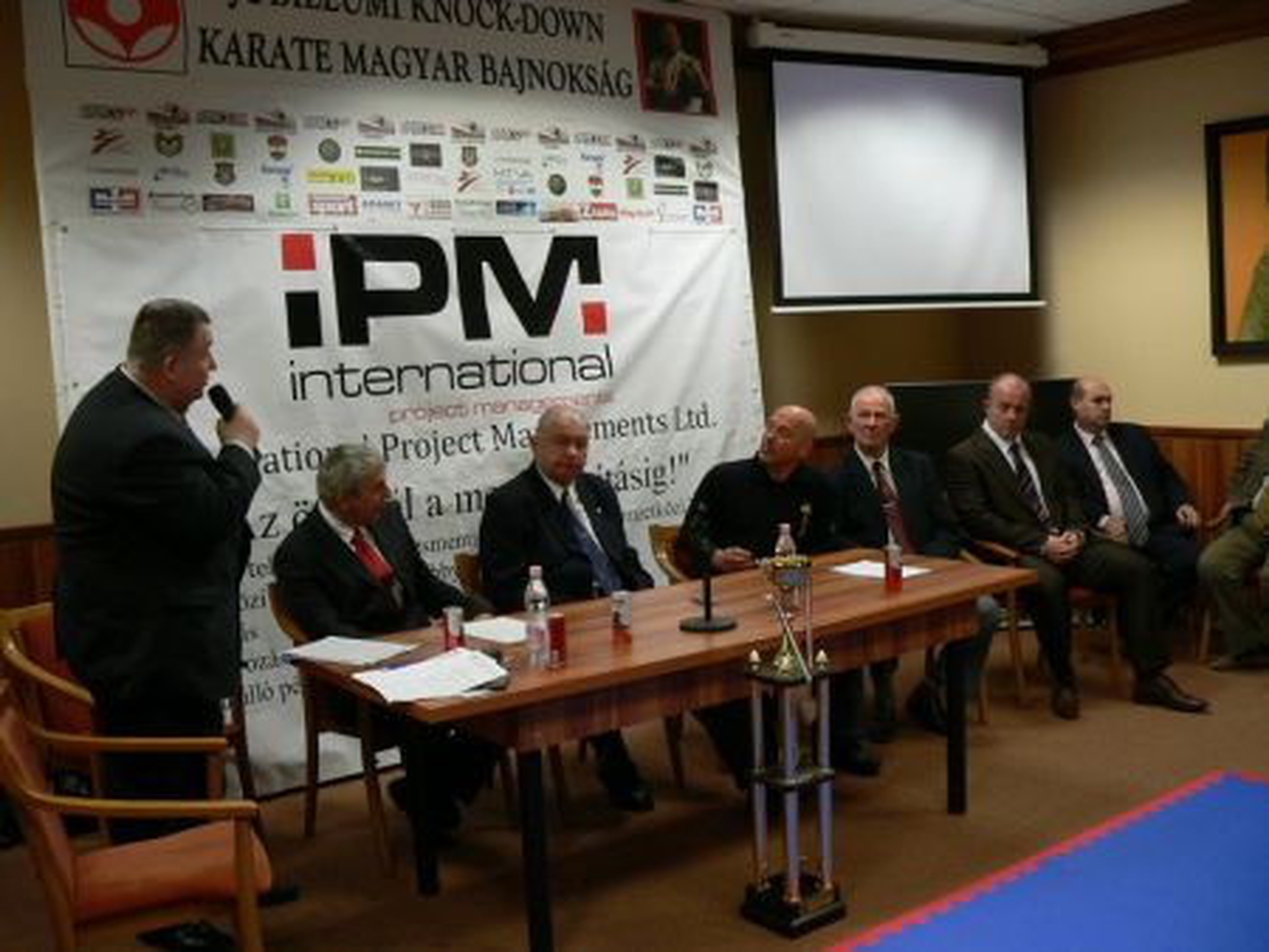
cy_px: 476
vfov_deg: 39.7
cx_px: 634
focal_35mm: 36
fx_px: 1320
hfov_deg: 51.3
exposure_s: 1/20
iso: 200
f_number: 2.8
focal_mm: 6
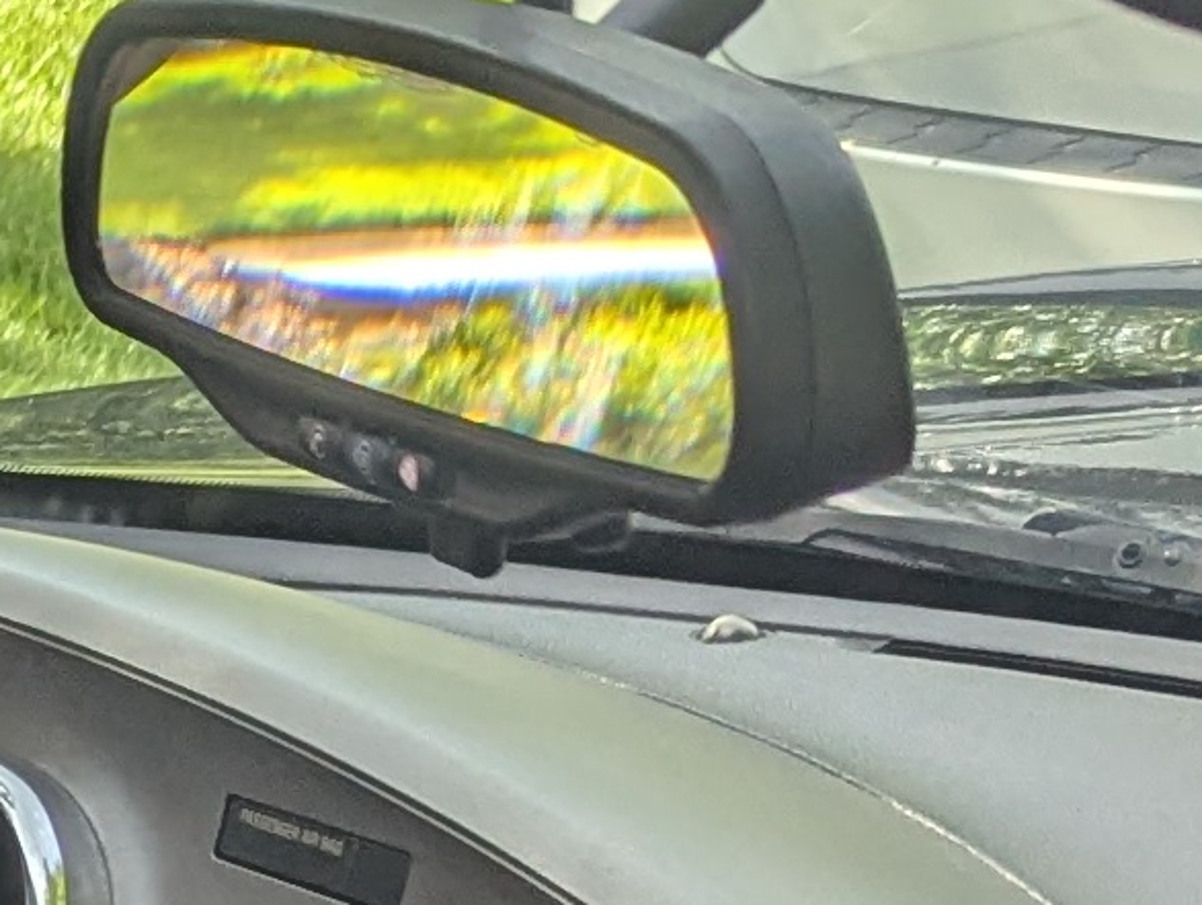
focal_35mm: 167
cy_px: 2399
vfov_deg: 8.0
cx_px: -958
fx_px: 5806
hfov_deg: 11.0
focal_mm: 6.81
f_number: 1.85
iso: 40
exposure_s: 1/283
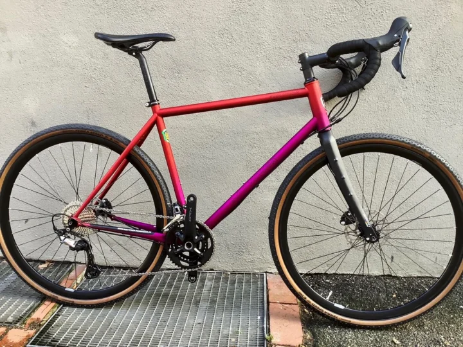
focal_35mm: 31
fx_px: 415
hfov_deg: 58.4
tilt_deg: -15.5
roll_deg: -2.7
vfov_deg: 45.4
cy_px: 174
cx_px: 232
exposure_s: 1/120
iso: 80
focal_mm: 3.3
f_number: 2.4
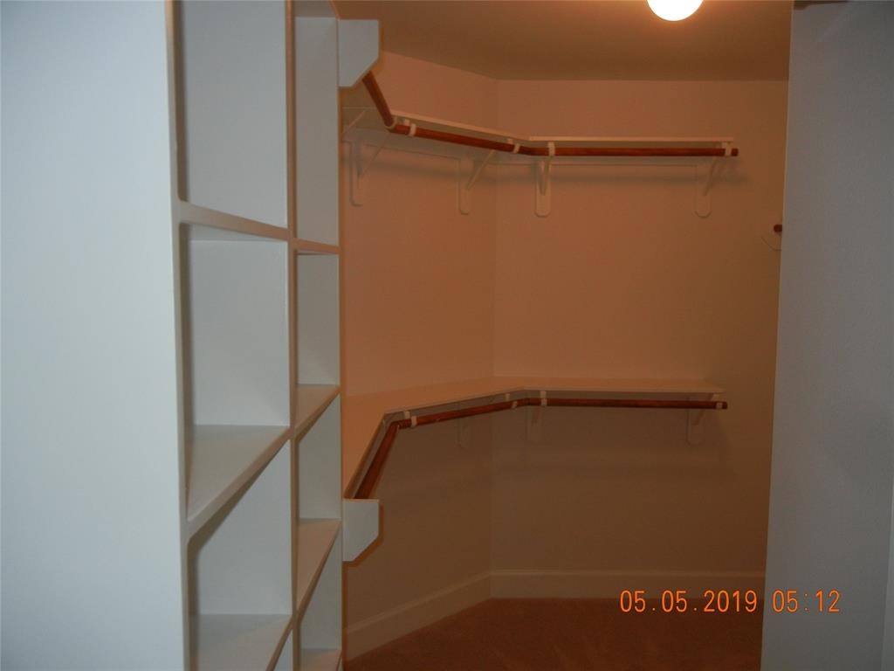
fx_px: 775
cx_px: 447
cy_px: 336
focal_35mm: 30
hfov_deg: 60.0
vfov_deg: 46.8
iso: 200
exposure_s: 1/30
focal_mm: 5.4
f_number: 3.5
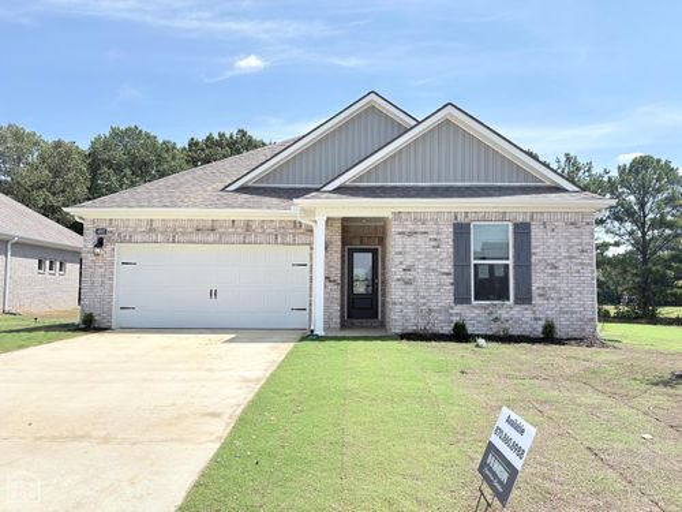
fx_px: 512
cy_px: 256
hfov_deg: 67.3
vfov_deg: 53.1
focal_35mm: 26
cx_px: 341
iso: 50
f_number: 1.6
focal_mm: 5.96
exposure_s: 1/1451
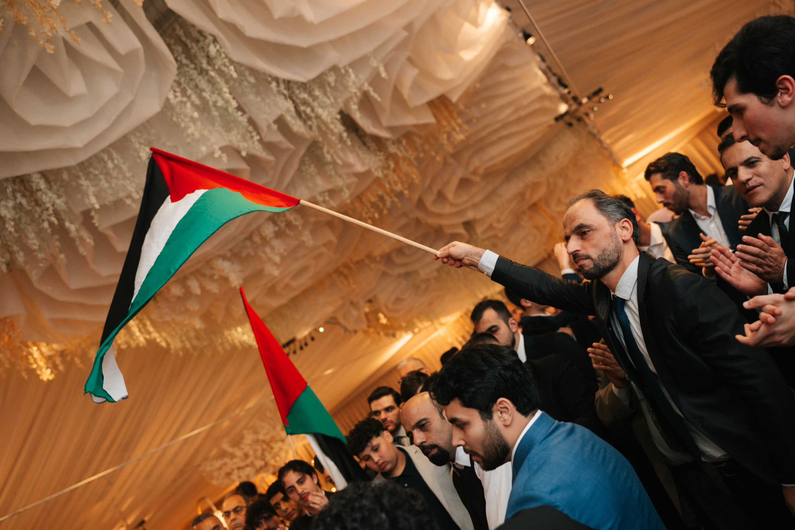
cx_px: 398
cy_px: 265
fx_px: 778
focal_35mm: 35
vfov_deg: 37.6
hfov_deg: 54.1
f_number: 2.8
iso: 640
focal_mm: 35
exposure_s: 1/200
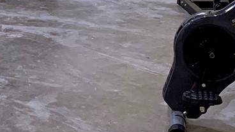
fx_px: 766
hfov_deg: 16.9
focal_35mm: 123
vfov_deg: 9.0
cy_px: -166
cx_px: -26
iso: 160
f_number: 1.8
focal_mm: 4.2
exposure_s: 1/60
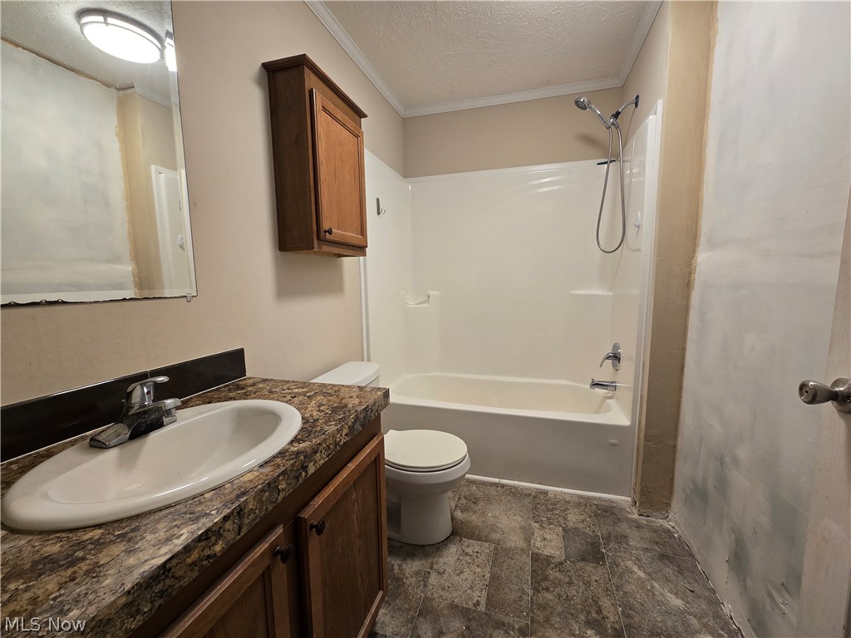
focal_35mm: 13
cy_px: 319
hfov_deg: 106.2
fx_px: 320
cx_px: 426
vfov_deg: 89.9
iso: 125
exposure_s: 1/60
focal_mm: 2.2
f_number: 2.2
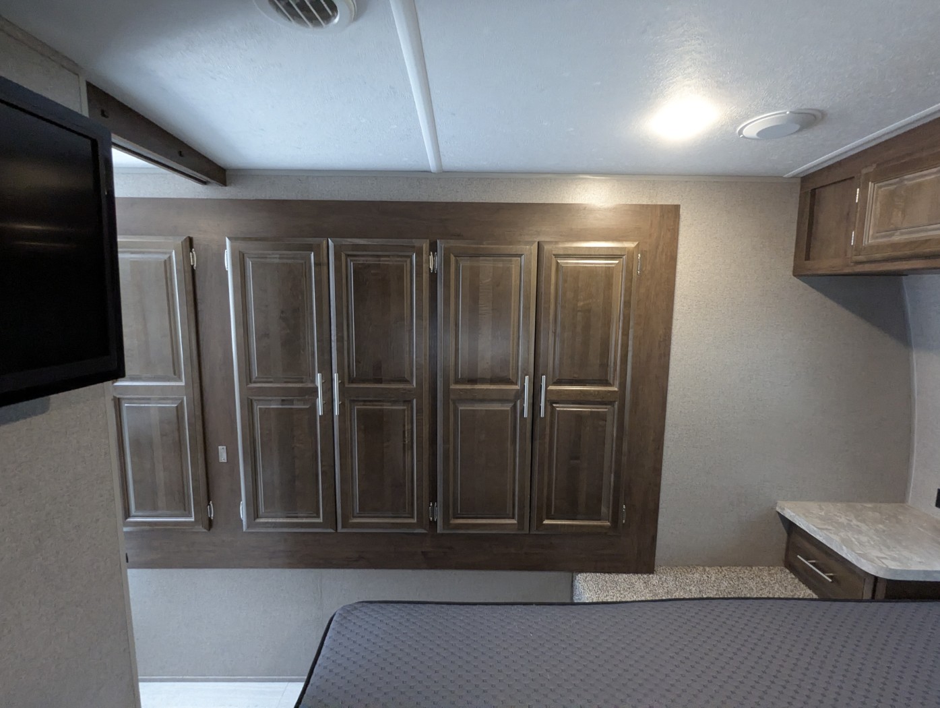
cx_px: 470
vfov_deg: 78.2
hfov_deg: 94.4
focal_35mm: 16
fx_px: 435
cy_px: 354
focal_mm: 2.35
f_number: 2.2
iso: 731
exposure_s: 1/56.2
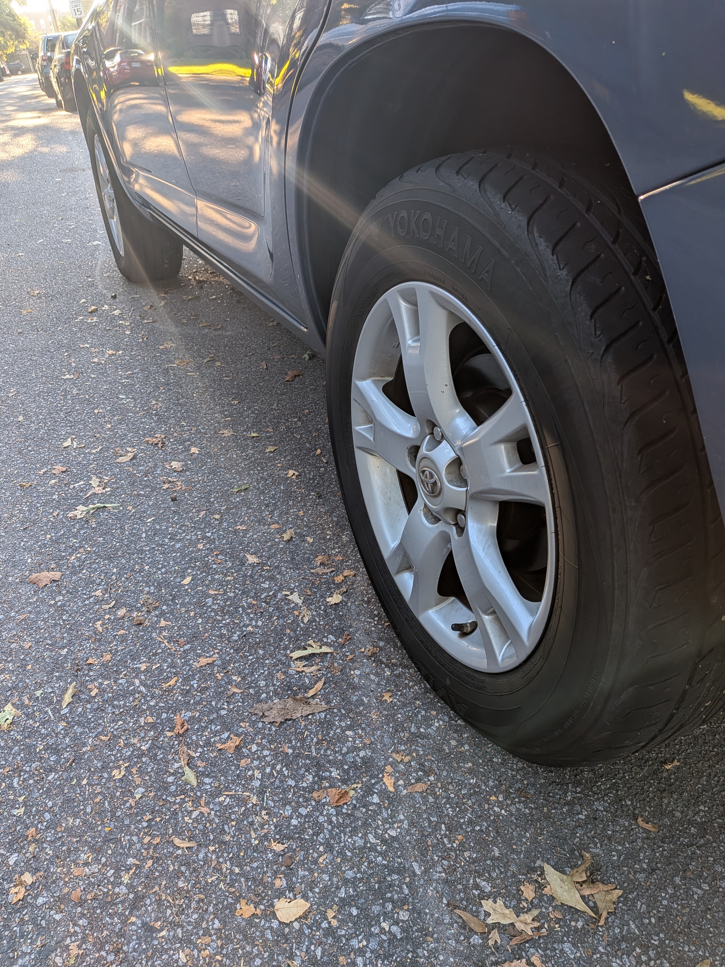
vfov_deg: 69.4
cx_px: 348
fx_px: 698
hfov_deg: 54.9
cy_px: 499
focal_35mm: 25
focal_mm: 4.53
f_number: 1.7
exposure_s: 1/60
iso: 26
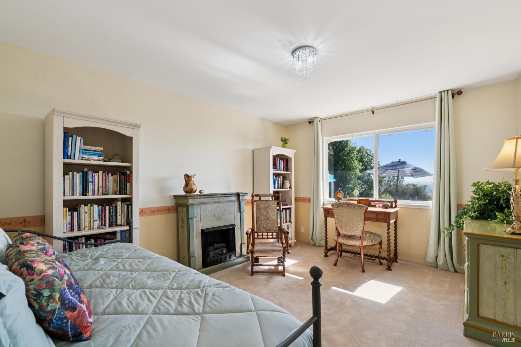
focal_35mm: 16
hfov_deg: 96.7
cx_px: 260
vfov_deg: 73.7
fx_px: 232
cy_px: 174
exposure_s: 1/40
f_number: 9
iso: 320
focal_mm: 16
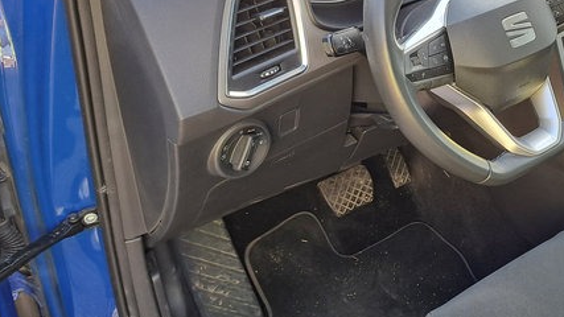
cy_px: 110
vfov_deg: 24.3
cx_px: 527
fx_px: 733
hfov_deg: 38.6
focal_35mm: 49
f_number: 1.8
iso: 50
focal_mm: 5.23
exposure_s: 1/100
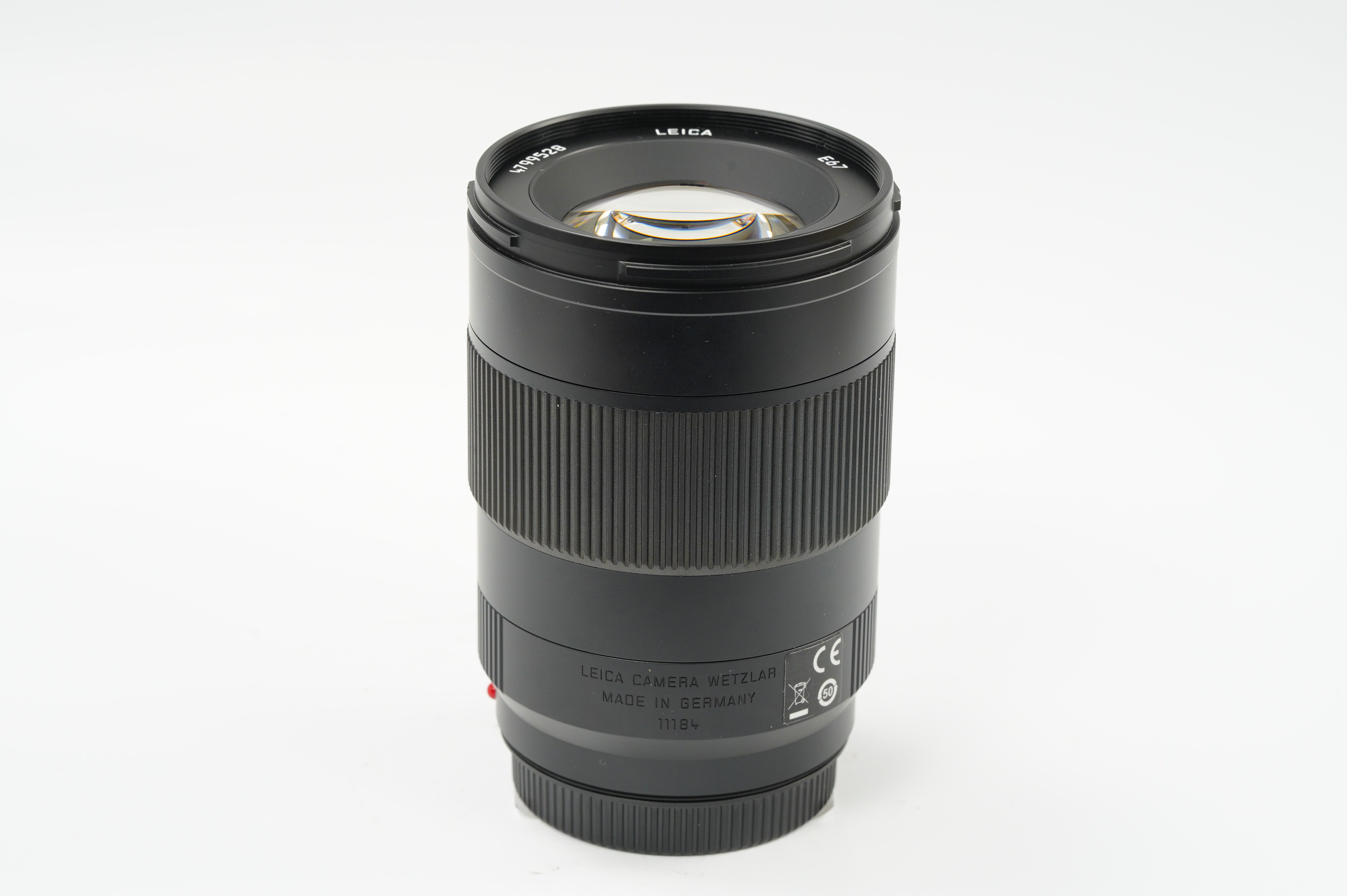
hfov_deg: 22.6
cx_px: 674
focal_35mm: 90
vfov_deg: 15.2
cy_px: 448
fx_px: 3364
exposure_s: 1/10
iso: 1000
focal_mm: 90
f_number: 11
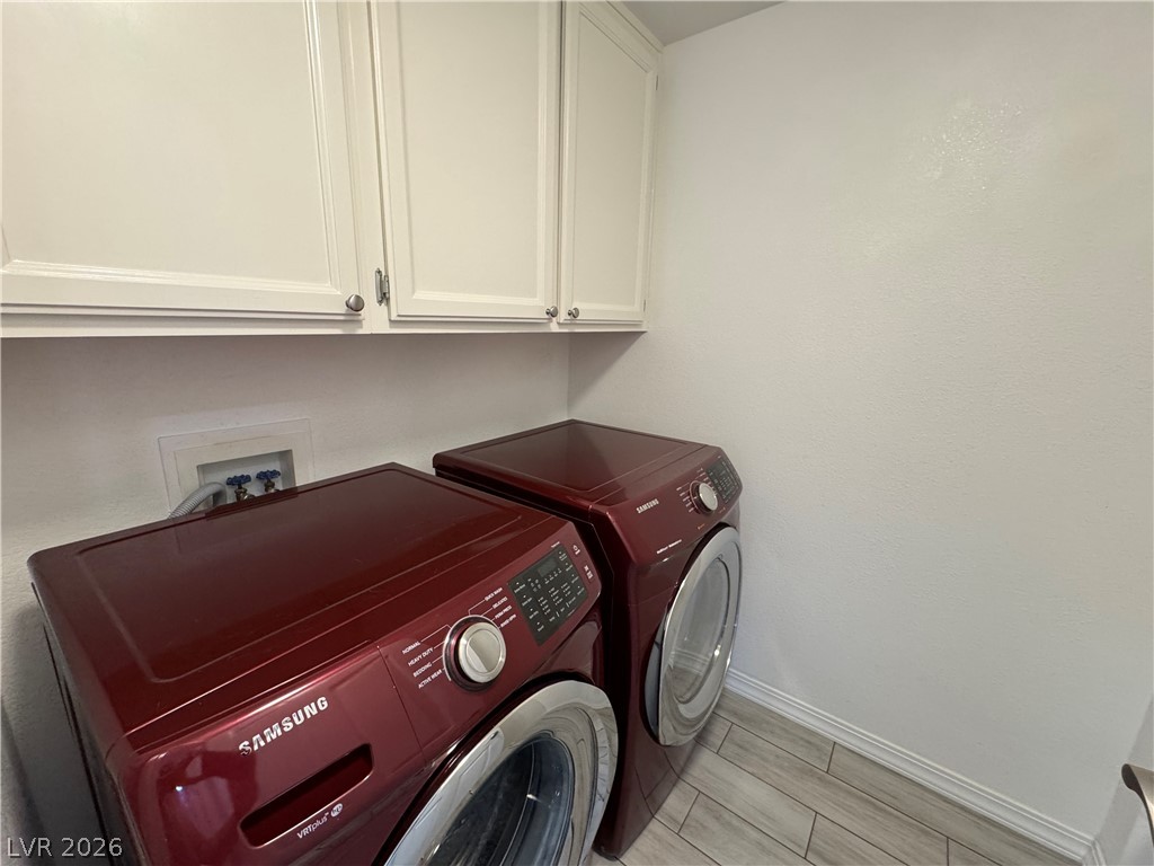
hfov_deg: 102.1
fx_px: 467
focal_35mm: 14
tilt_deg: -16.2
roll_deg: -1.8
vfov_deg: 85.7
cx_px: 577
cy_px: 433
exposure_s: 1/120
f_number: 2.2
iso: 250
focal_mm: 2.22
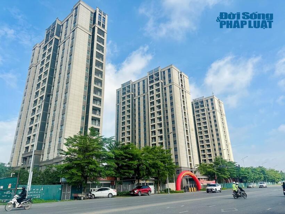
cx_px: 142
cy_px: 107
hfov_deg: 71.6
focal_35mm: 24
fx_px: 198
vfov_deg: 56.8
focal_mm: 6.86
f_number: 1.78
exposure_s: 1/5263
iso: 80
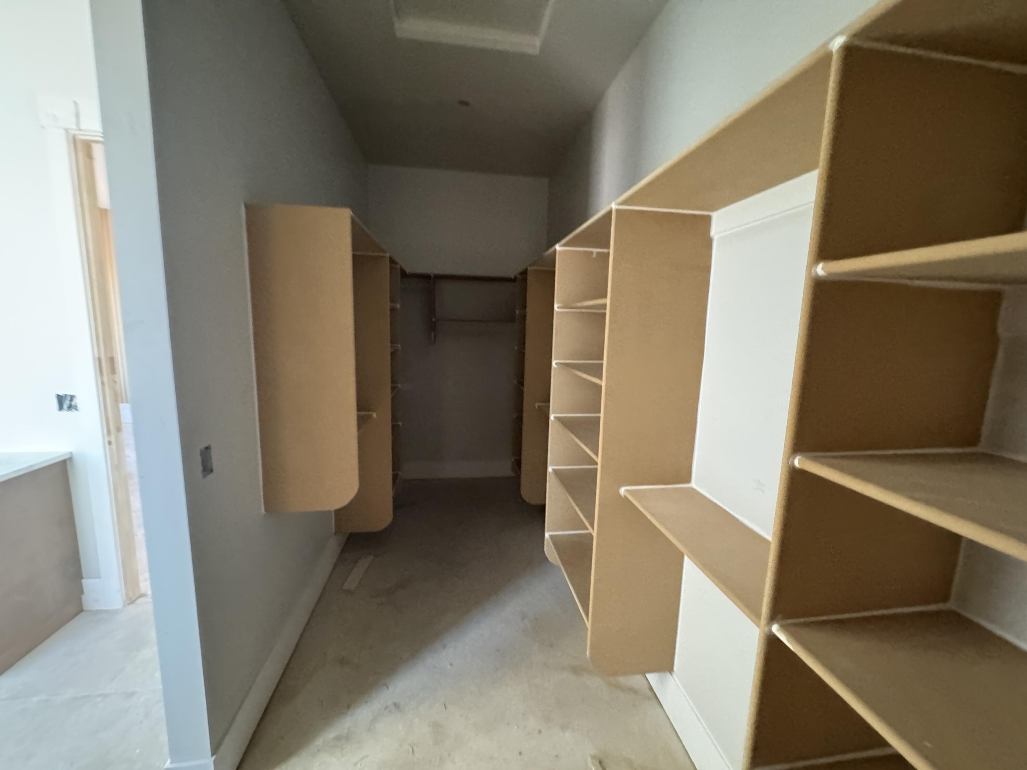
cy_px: 385
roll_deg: -1.1
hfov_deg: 102.1
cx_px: 514
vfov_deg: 85.7
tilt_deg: -4.1
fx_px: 415
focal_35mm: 14
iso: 1250
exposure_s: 1/48
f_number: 2.2
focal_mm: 2.22
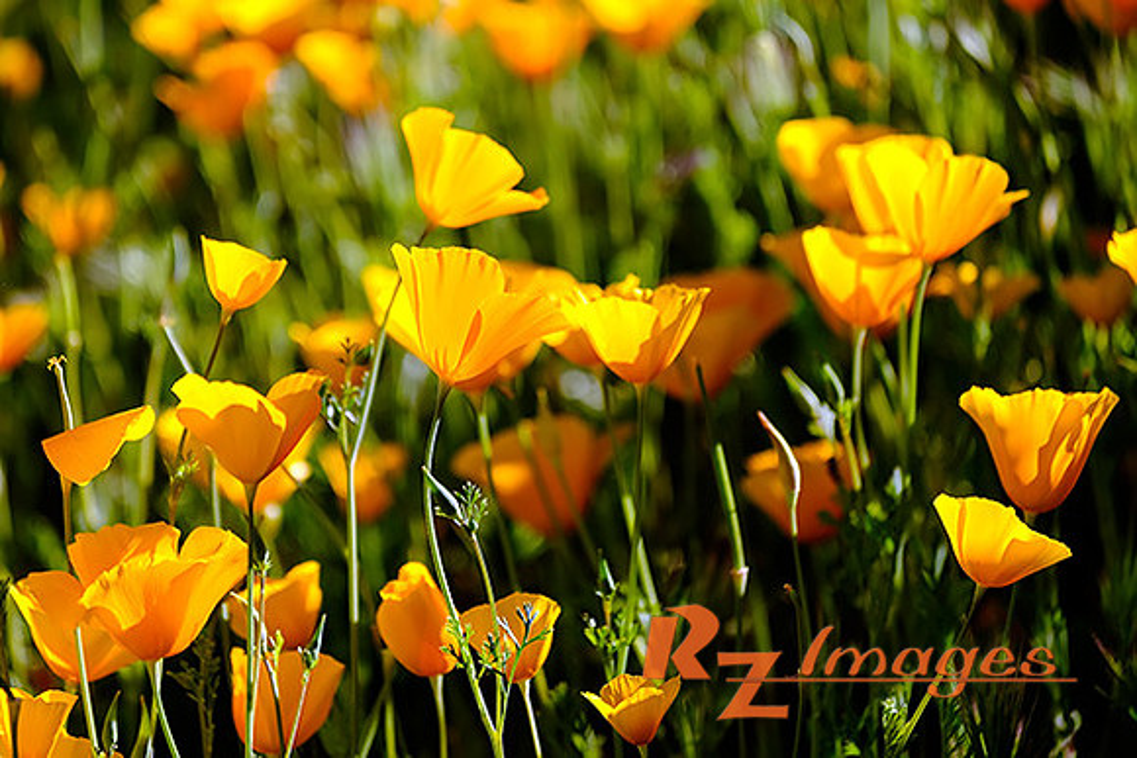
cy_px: 379
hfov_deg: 6.9
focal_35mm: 300
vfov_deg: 4.6
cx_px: 568
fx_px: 9477
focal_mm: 200
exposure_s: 1/750
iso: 200
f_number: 4.8
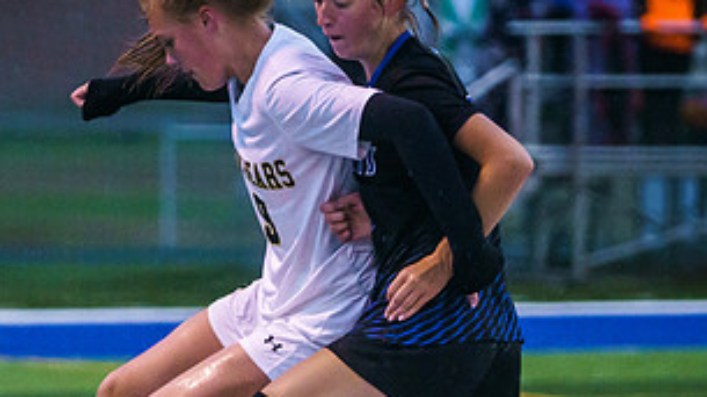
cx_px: 265
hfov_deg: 5.3
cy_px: 310
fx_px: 7586
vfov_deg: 3.0
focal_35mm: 405
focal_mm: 162
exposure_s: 1/800
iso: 6400
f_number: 4
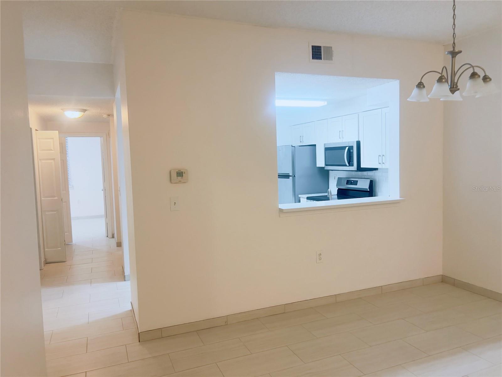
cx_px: 251
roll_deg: +1.5
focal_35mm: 26
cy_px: 188
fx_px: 377
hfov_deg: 67.3
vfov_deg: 53.1
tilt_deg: -1.9
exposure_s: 1/60
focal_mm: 5.7
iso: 250
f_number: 1.5
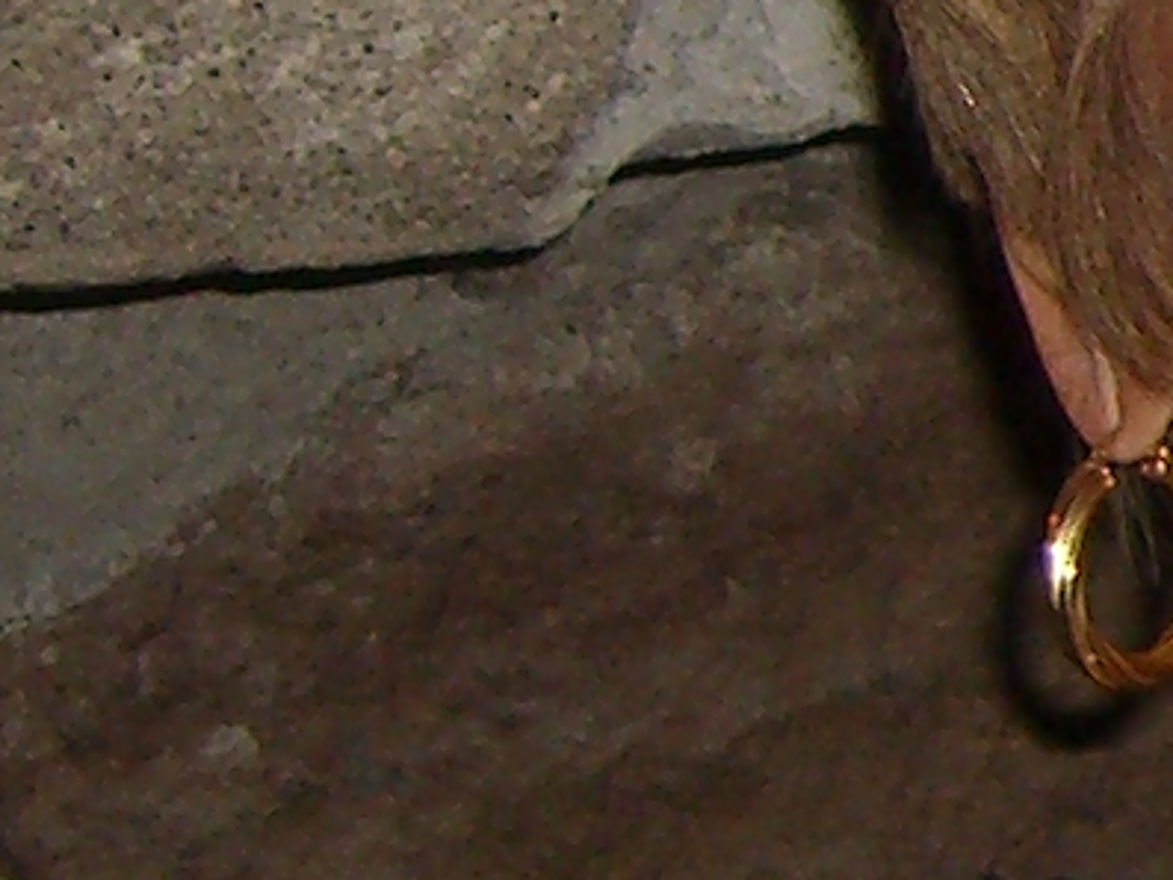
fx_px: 9966
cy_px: 192
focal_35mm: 294
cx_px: 3404
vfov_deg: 5.1
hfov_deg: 6.2
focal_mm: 7.9
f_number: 2.8
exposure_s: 1/60
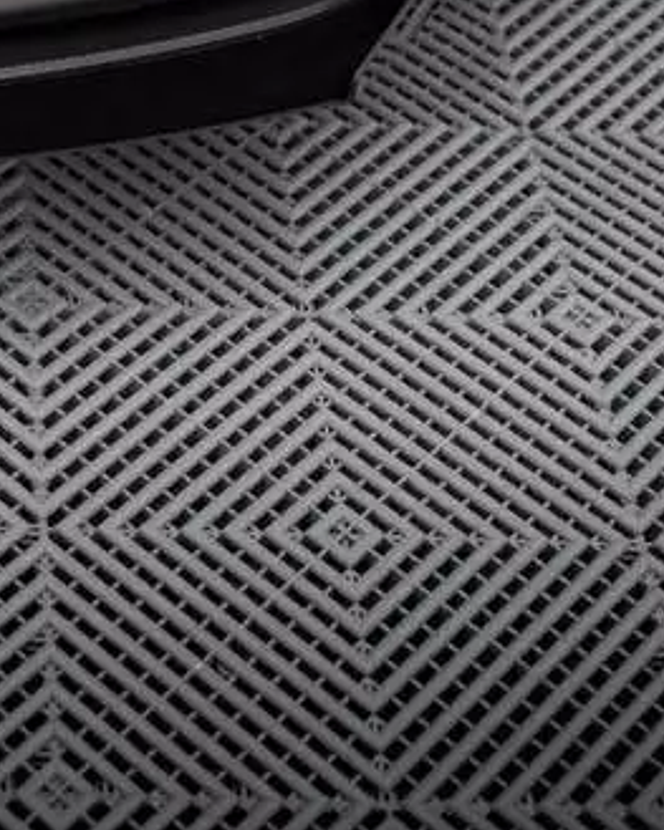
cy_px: -1
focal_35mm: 100
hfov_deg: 14.7
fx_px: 2458
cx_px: -187
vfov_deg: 18.7
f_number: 2.5
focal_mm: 35
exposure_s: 1/125
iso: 500
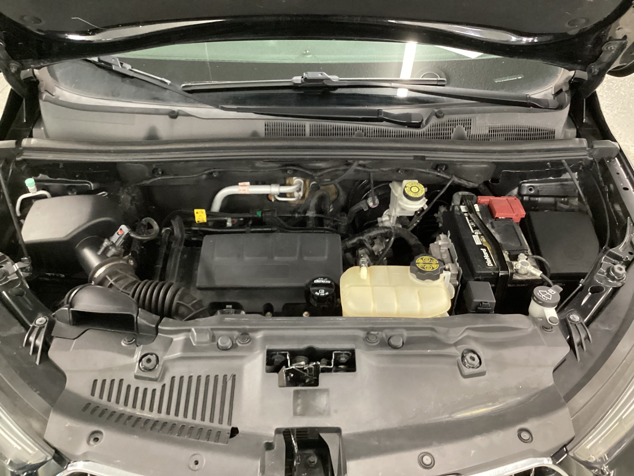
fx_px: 568
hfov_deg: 58.4
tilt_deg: -38.1
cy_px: 238
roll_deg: -0.5
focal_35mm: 31
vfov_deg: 45.4
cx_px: 317
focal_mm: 3.3
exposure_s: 1/25
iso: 640
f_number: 2.4
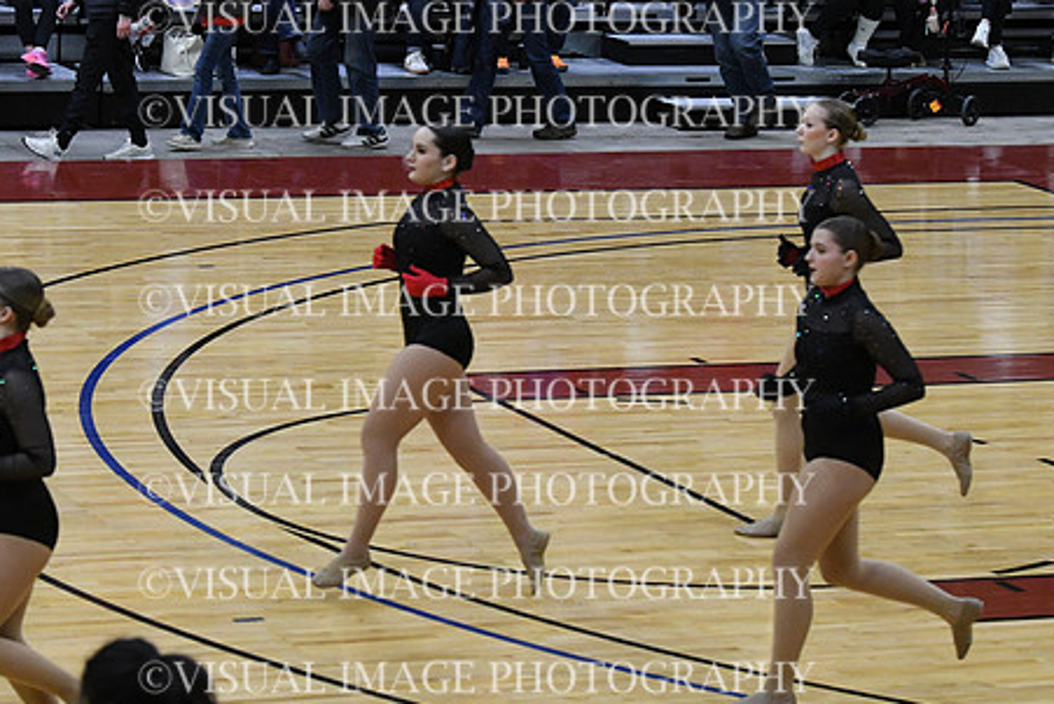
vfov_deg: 8.3
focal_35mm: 166
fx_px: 4861
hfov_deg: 12.4
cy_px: 347
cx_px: 477
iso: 5000
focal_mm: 86
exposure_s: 1/500
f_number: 4
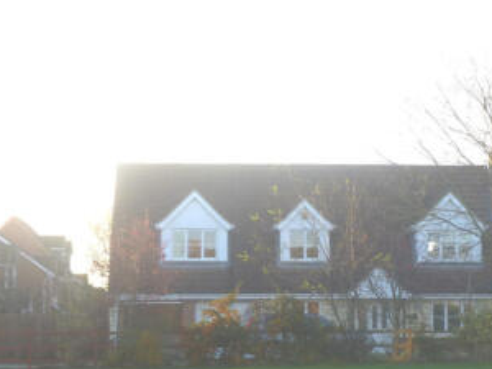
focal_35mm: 101
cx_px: 339
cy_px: 304
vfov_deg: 14.5
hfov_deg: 19.4
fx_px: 1436
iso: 100
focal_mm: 9.2
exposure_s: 1/80
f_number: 4.1
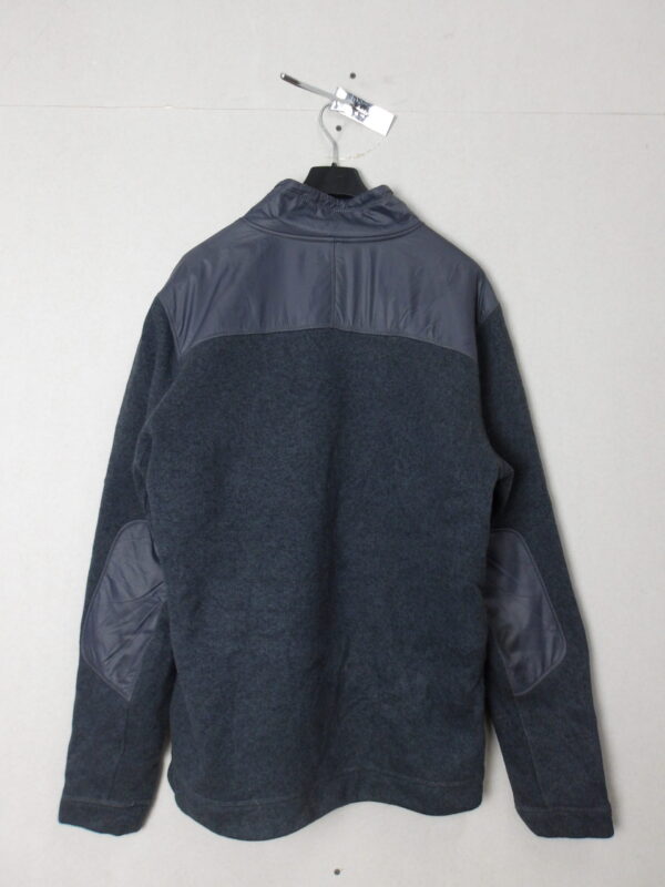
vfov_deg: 65.3
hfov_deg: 51.4
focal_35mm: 27
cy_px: 444
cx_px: 332
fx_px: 692
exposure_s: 1/60
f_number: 3
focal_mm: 4.9
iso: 363
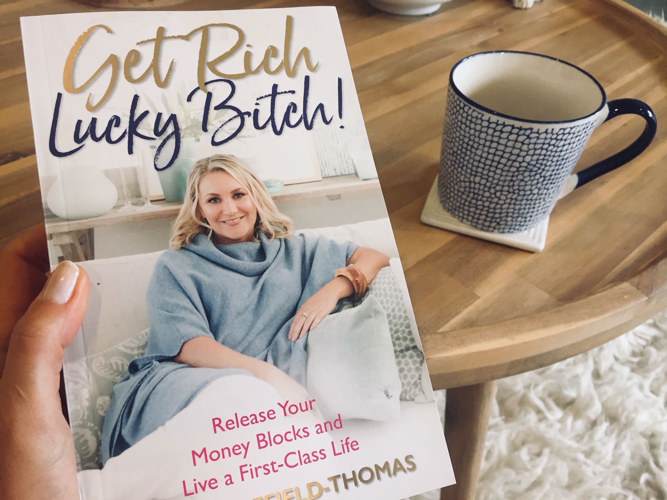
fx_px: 559
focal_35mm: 29
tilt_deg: -43.3
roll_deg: -4.7
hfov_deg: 61.7
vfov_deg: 48.2
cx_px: 334
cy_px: 250
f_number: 2.2
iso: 50
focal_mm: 4.15
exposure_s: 1/33
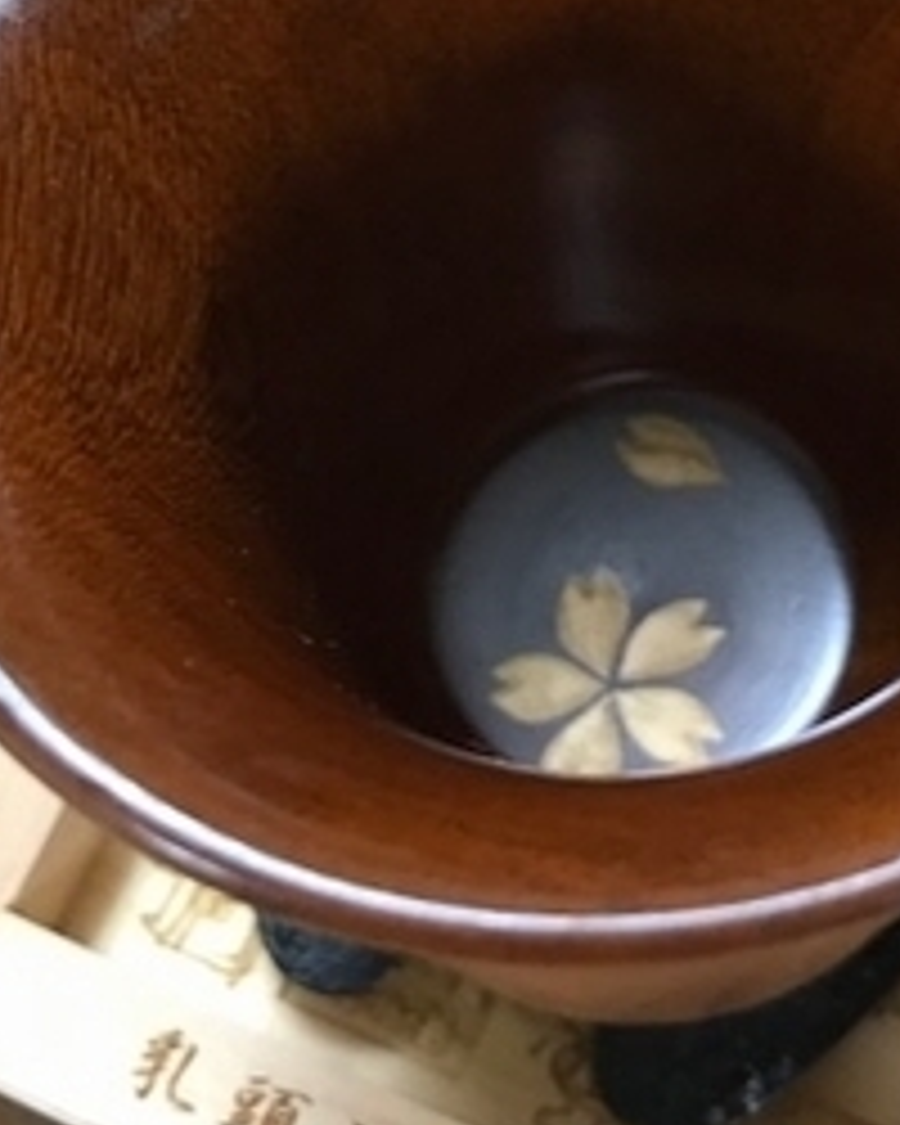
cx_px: 682
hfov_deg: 25.5
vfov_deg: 31.3
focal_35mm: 59
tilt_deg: -62.3
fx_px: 1964
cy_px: 266
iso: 40
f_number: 1.8
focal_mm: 3.99
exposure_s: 1/17
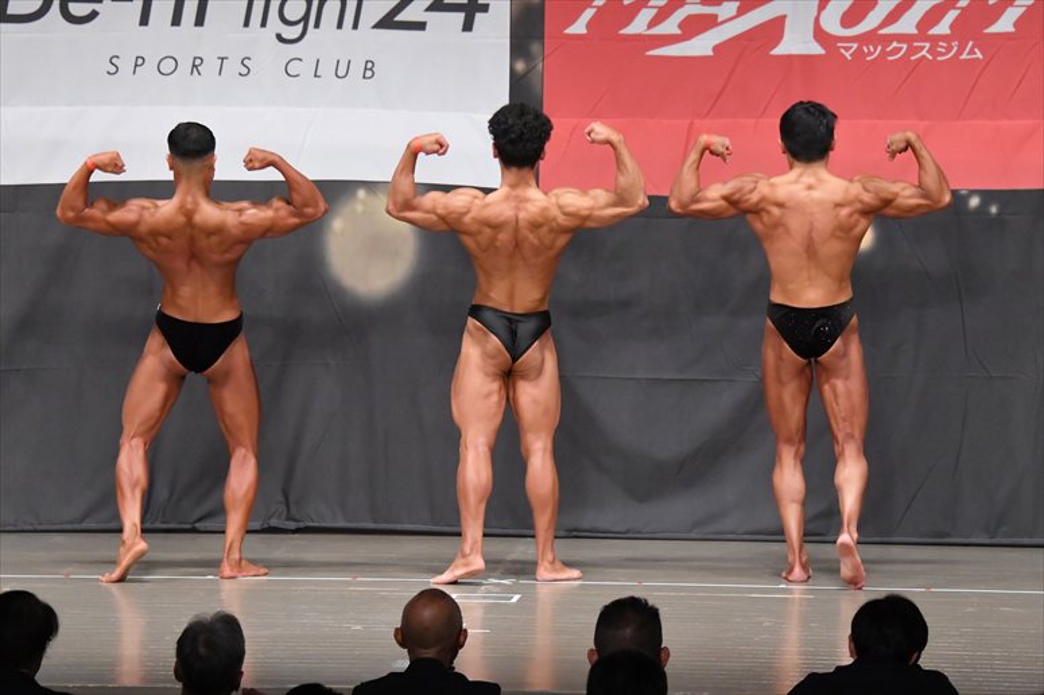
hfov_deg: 11.2
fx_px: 5304
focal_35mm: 183
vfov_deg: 7.5
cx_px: 522
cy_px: 348
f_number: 5.6
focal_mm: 122
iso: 6400
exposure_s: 1/400
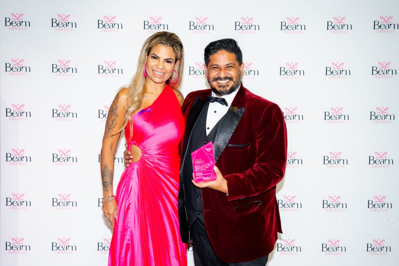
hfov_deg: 42.2
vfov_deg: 28.9
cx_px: 203
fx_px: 516
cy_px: 130
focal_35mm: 47
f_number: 5
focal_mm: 38
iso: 1250
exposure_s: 1/160
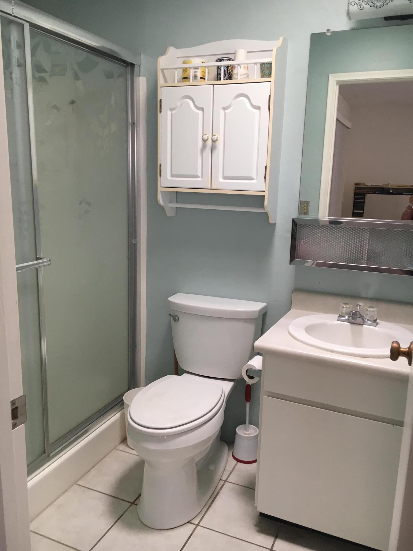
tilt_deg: -11.2
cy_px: 276
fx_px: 461
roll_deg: -1.1
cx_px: 206
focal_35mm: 29
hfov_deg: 48.2
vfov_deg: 61.7
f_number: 2.2
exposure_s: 1/30
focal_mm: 4.15
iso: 64
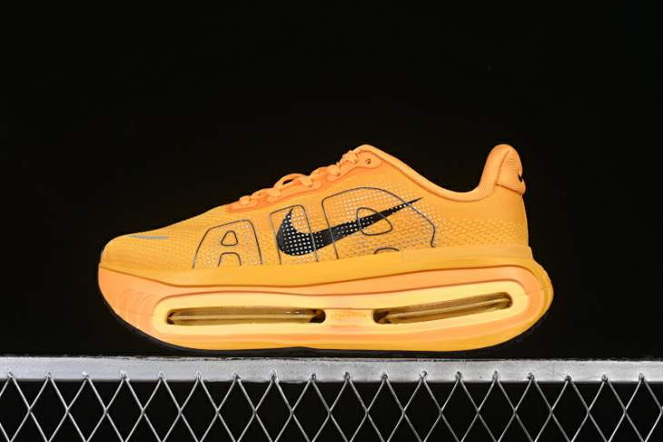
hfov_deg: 27.0
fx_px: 1381
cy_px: 221
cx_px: 332
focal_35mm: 75
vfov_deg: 18.2
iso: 160
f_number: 8
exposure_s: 1/80
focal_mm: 50
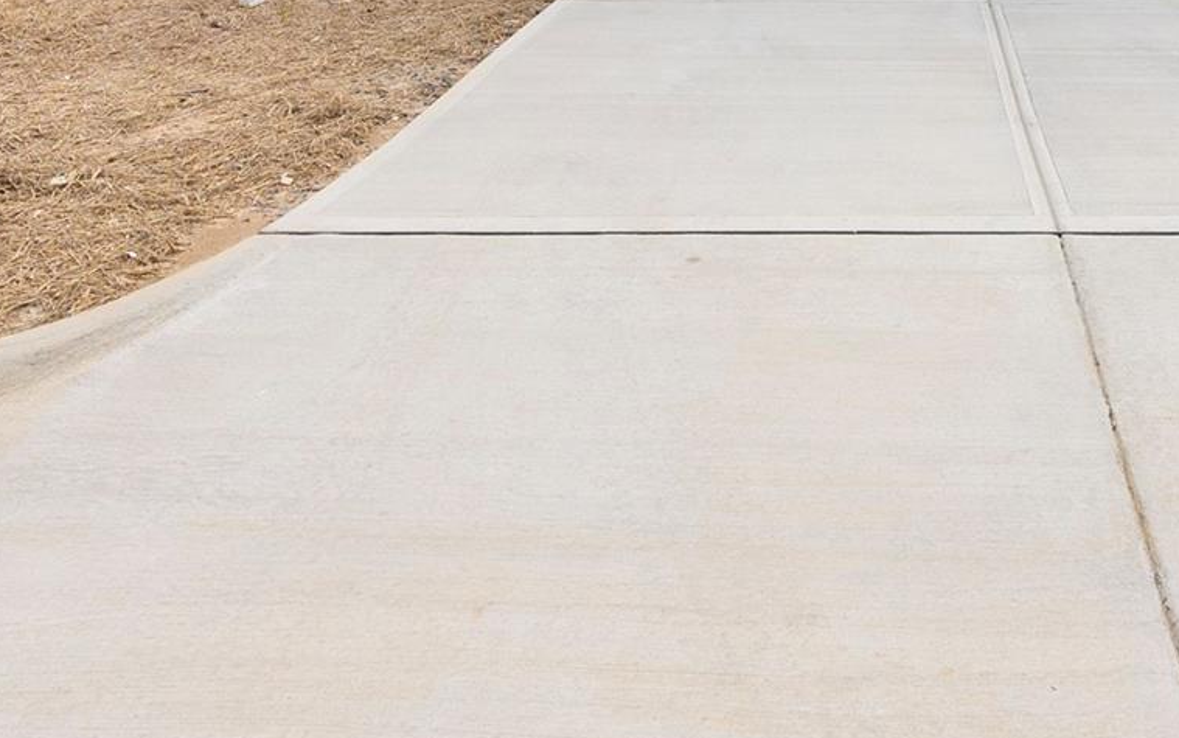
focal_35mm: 33
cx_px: 836
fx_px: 1061
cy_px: -190
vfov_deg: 31.0
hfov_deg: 56.2
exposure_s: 1/50
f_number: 7.1
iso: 80
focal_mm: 12
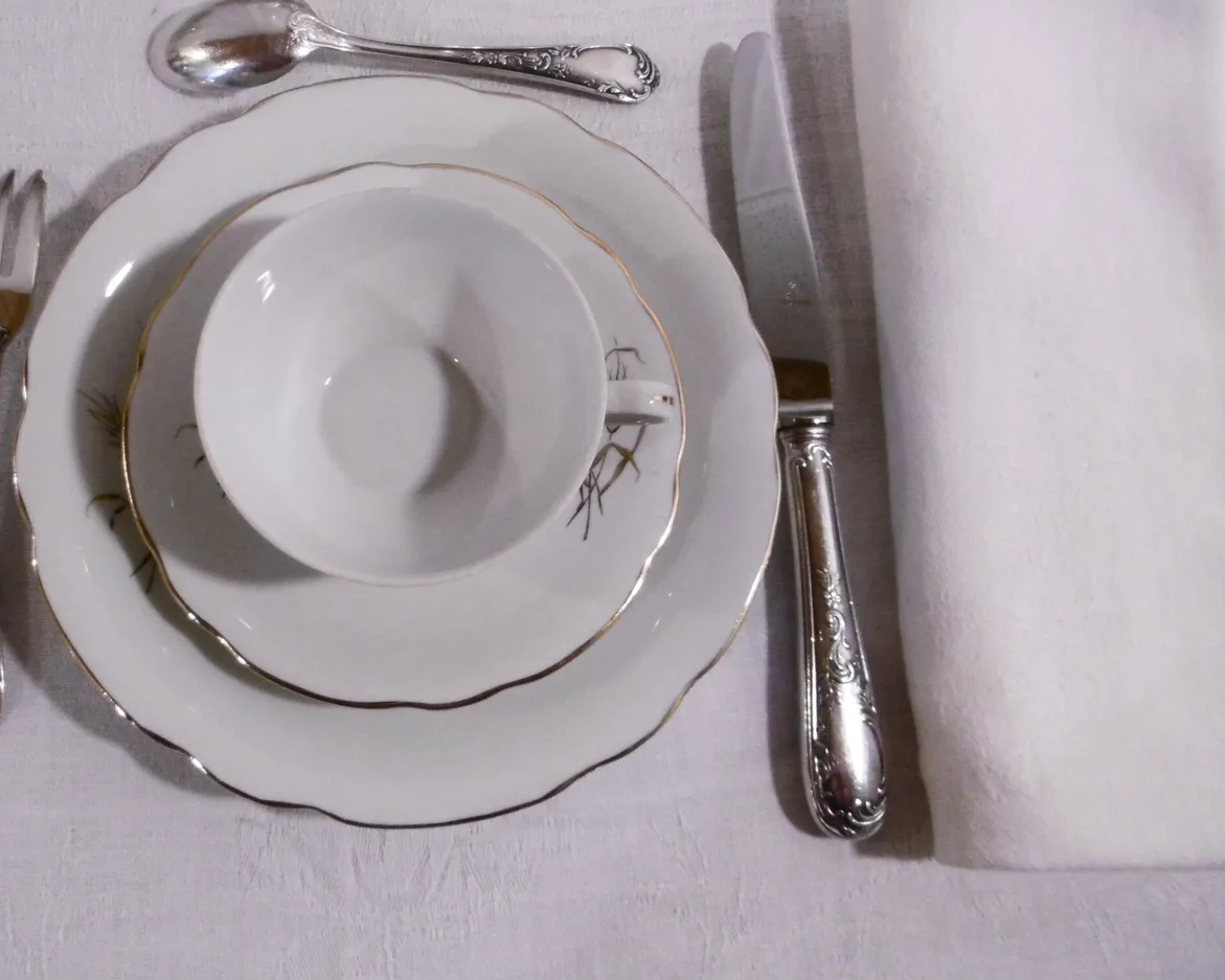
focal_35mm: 32
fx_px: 1160
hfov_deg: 54.6
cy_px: 393
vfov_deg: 45.6
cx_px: 416
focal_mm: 4.3
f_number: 3.1
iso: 400
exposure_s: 1/30
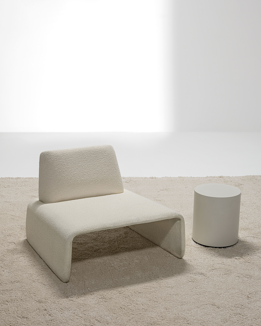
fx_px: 637
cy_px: 168
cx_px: 130
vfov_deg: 28.7
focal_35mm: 66
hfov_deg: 23.1
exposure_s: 1/3
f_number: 10
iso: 320
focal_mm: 80
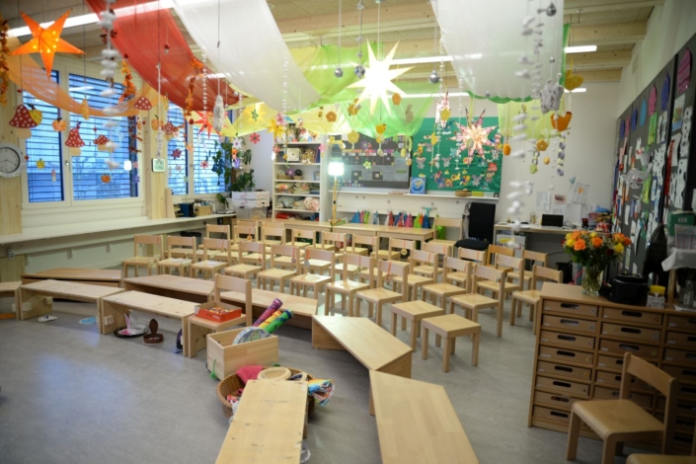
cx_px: 348
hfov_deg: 73.7
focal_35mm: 24
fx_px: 464
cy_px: 232
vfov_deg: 53.1
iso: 400
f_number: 3.5
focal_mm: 24
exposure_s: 1/25
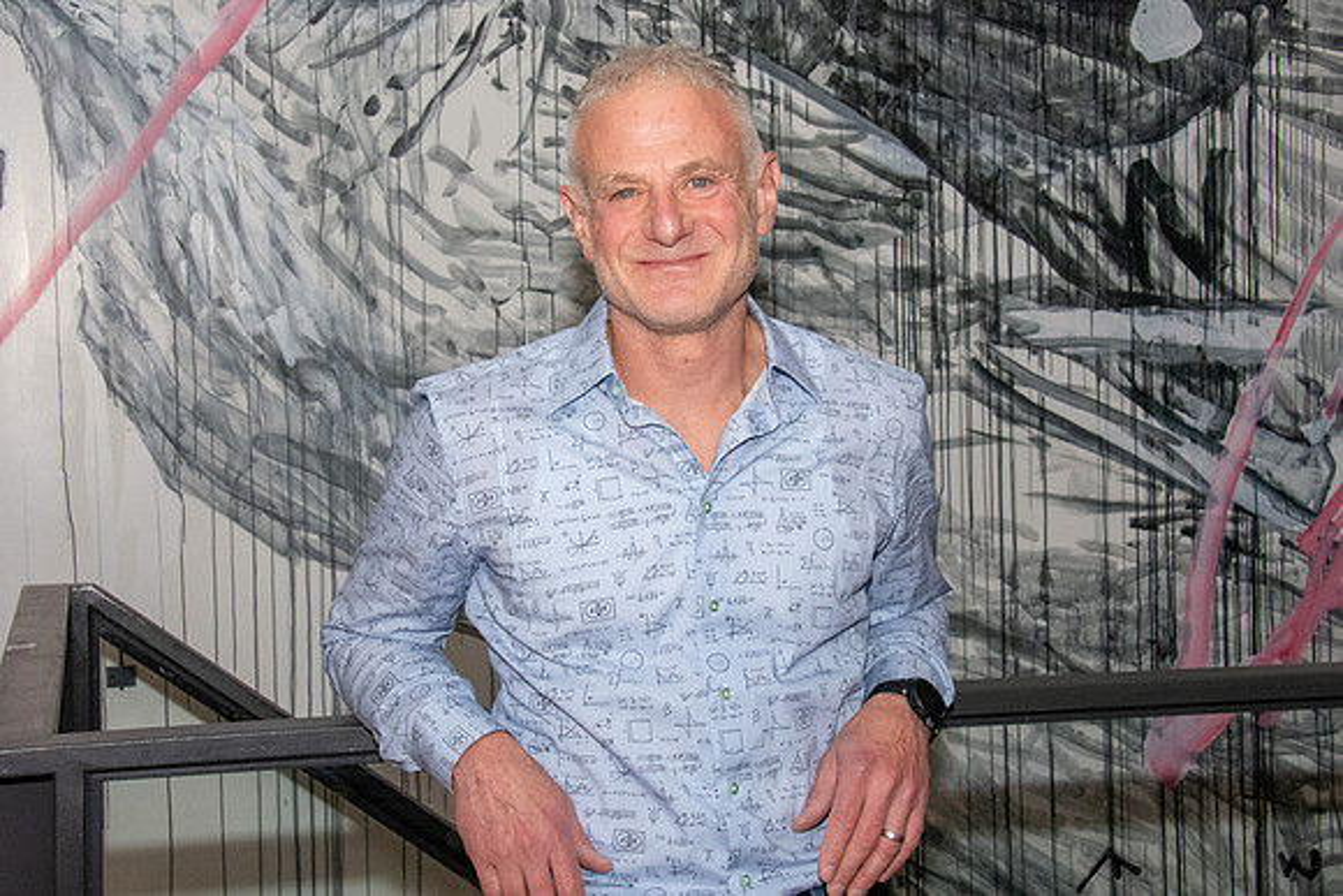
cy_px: 405
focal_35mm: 66
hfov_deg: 30.4
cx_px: 661
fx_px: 2475
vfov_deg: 20.5
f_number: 13
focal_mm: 40
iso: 5000
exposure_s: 1/125
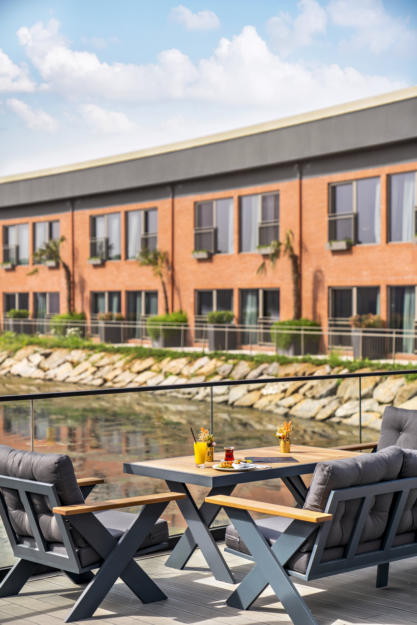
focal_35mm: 70
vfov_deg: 28.8
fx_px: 1216
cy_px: 312
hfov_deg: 19.5
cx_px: 208
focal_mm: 70
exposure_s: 1/800
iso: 100
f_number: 3.2
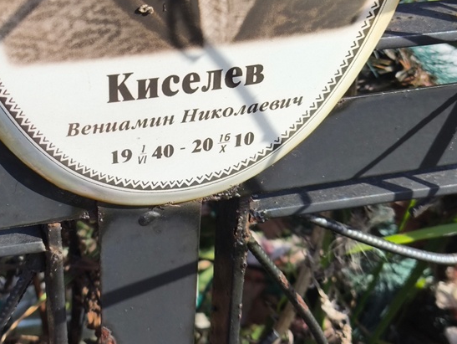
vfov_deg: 20.1
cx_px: 188
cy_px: 126
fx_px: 964
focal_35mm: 73
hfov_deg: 26.6
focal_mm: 4.71
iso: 50
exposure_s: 1/901
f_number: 1.7
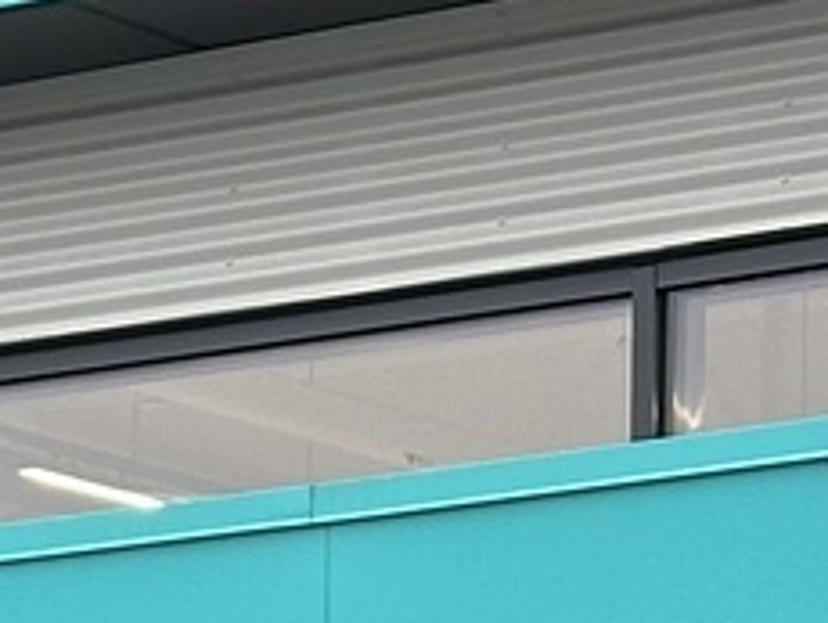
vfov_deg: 4.7
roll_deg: -0.5
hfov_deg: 6.4
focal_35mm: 300
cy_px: 1844
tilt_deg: -0.5
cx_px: -727
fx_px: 7183
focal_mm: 6.86
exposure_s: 1/121
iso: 80
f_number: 1.78
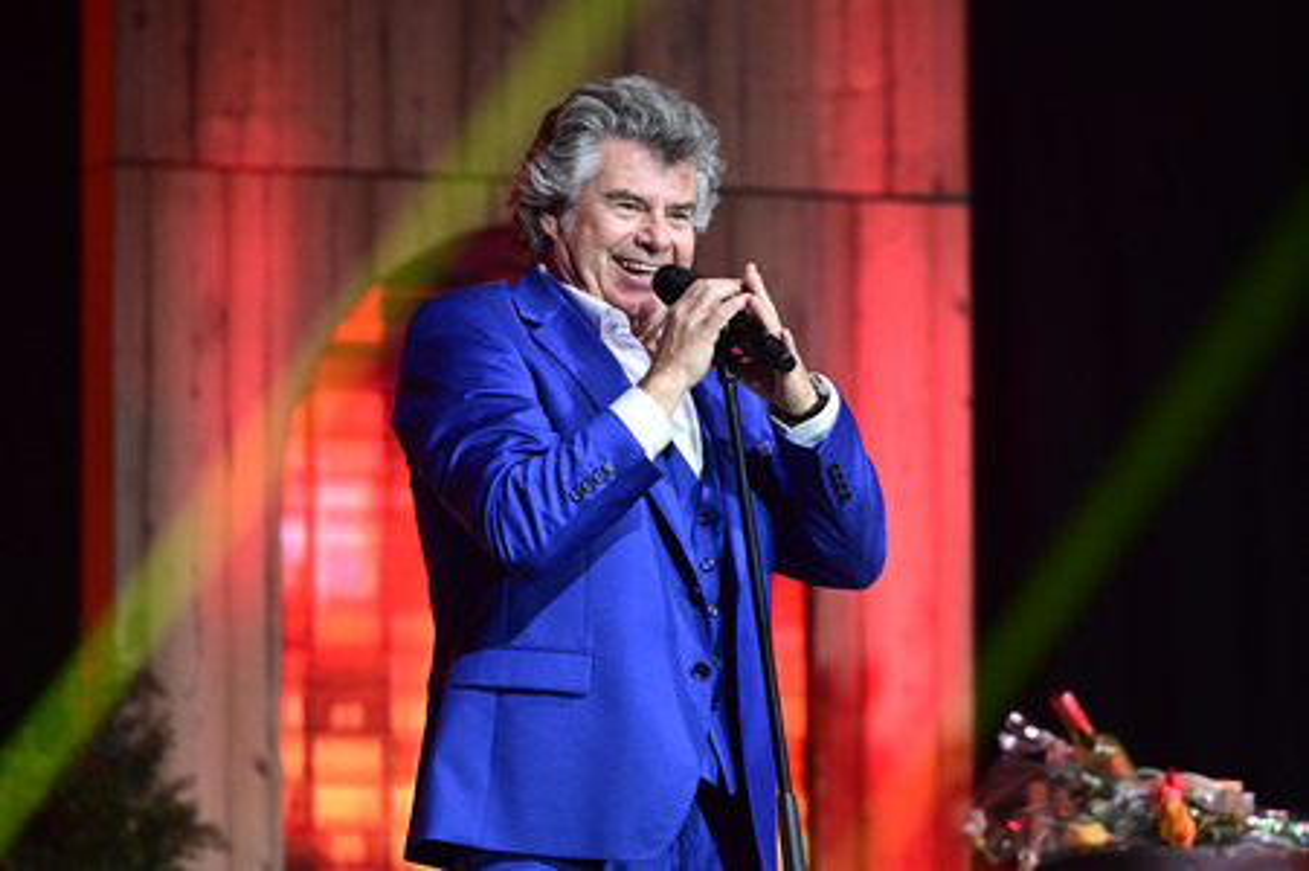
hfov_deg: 10.3
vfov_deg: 6.9
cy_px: 436
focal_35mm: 200
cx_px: 654
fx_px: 7267
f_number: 4
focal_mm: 200
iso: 3200
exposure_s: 1/400
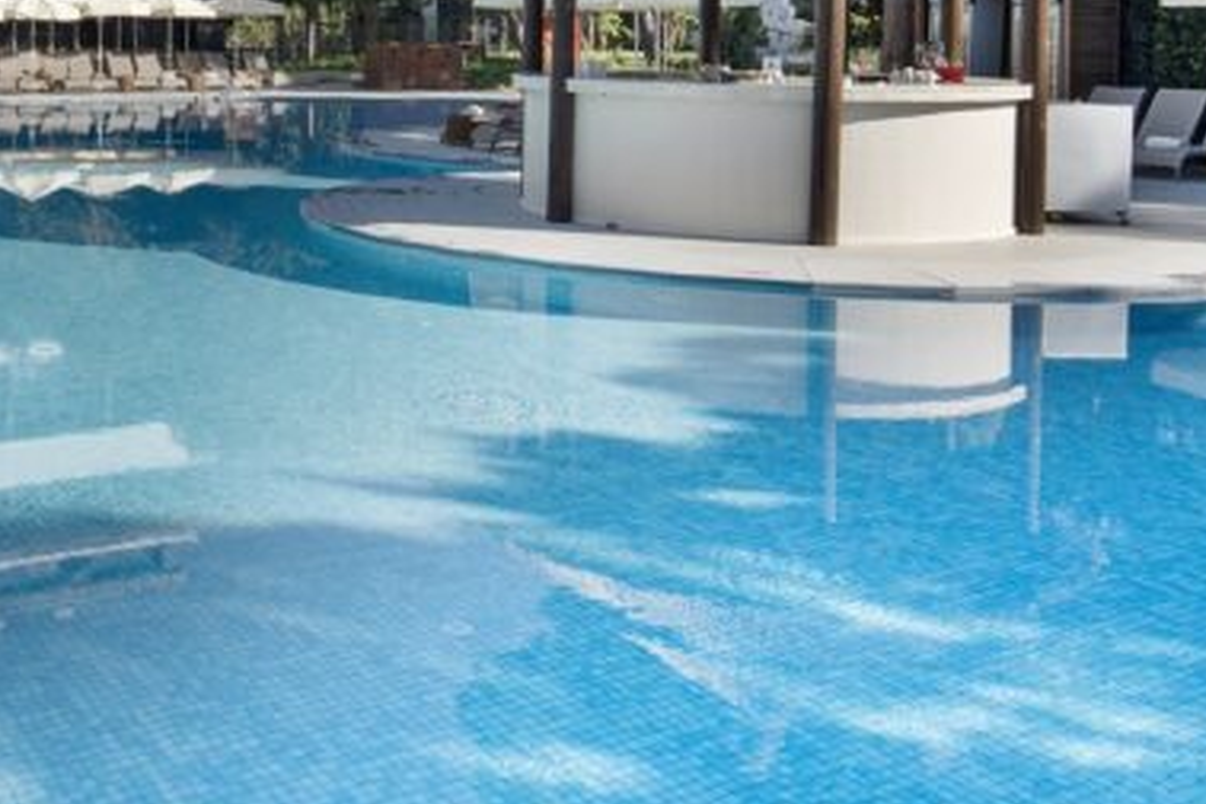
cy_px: -145
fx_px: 1541
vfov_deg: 26.3
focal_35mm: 46
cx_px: 121
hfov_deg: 39.6
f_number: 9
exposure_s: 1/30
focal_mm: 17
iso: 100
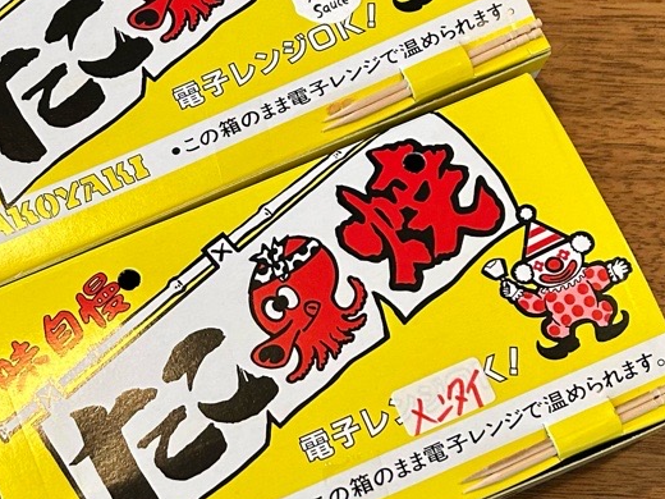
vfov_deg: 35.5
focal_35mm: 40
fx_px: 768
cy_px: 159
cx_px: 217
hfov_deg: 46.0
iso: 125
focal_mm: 5.7
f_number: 1.5
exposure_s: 1/60
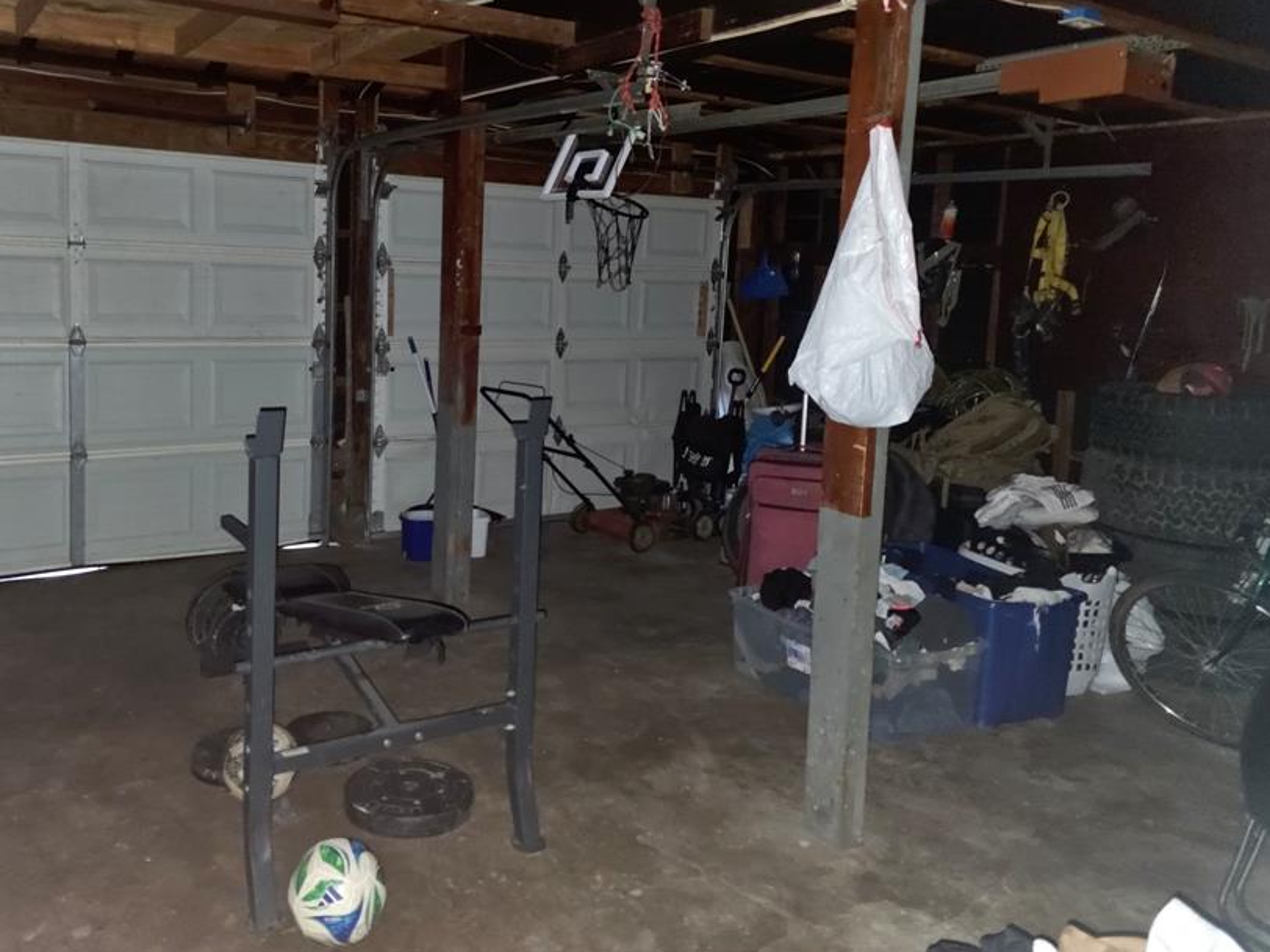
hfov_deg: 60.8
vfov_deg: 47.8
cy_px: 361
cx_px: 475
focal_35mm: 29
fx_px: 1064
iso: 800
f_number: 1.7
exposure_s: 1/12
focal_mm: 6.3
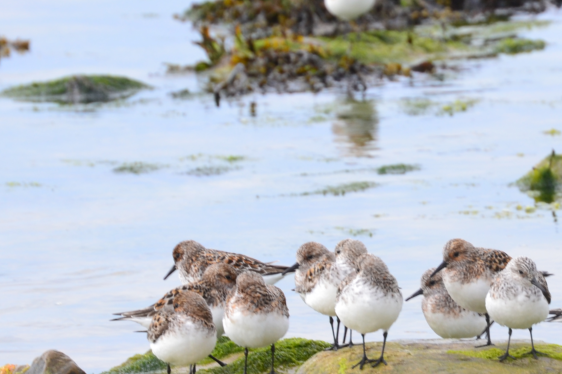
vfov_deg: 2.0
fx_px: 10489
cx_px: 448
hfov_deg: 3.1
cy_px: 299
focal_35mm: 672
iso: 400
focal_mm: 200
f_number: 10
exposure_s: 1/320
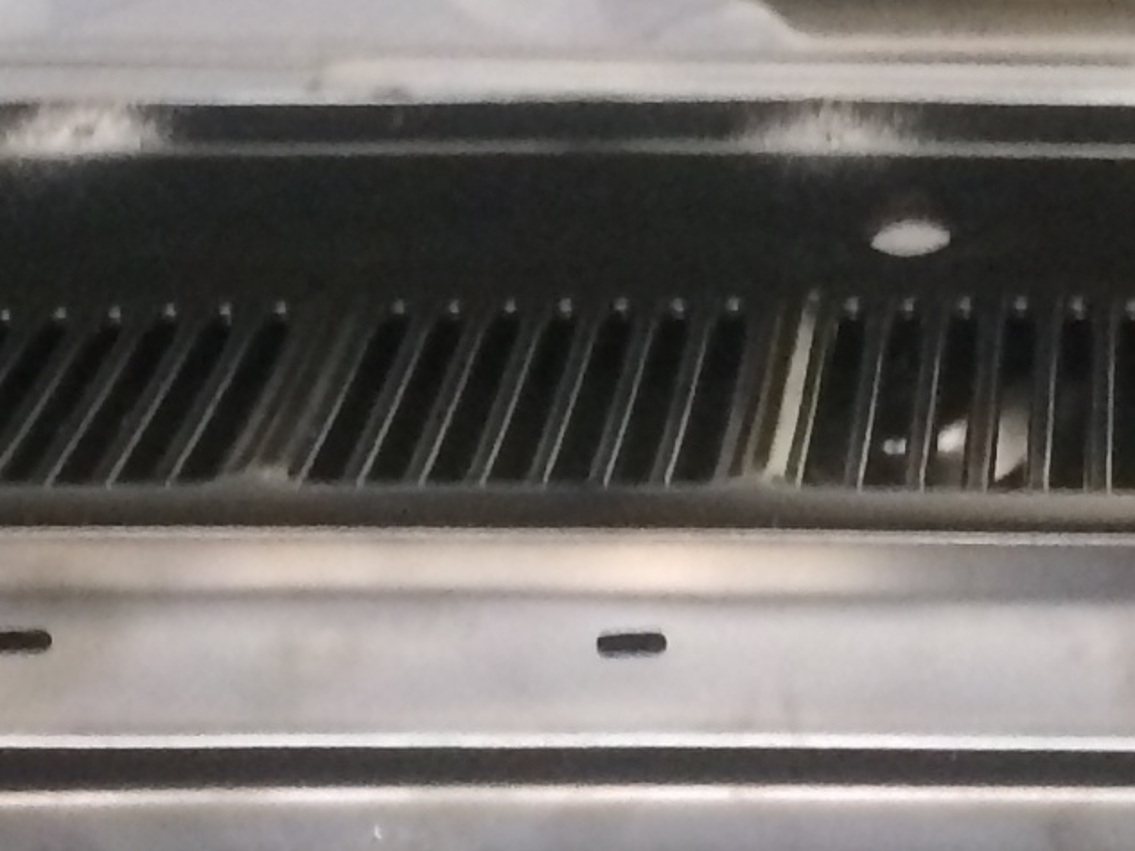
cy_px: 1212
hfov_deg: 12.6
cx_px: 1054
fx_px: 5082
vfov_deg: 9.4
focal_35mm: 155
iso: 320
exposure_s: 1/17
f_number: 2.2
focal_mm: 4.12
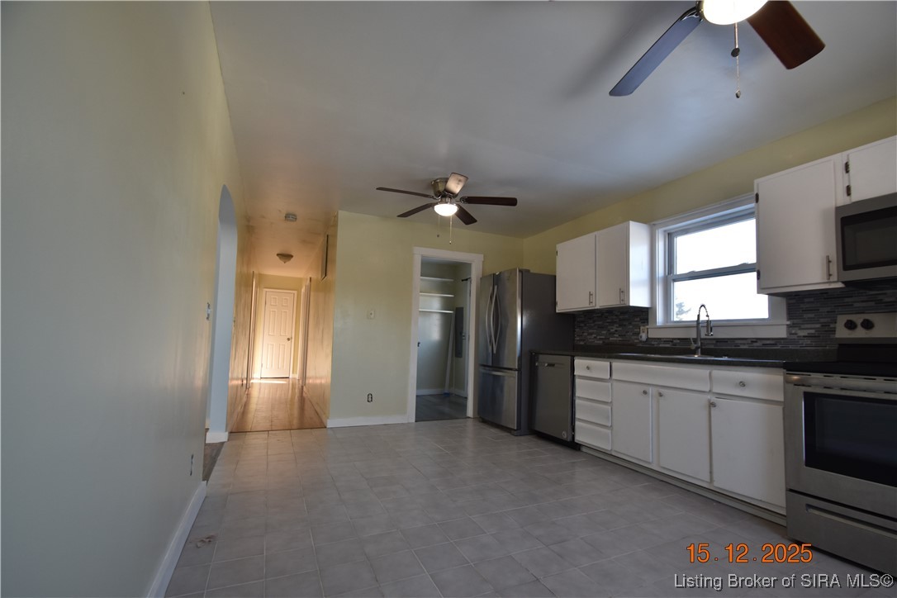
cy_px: 299
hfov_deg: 100.4
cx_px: 448
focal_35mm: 15
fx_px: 374
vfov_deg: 77.3
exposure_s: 1/100
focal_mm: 10
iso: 400
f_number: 5
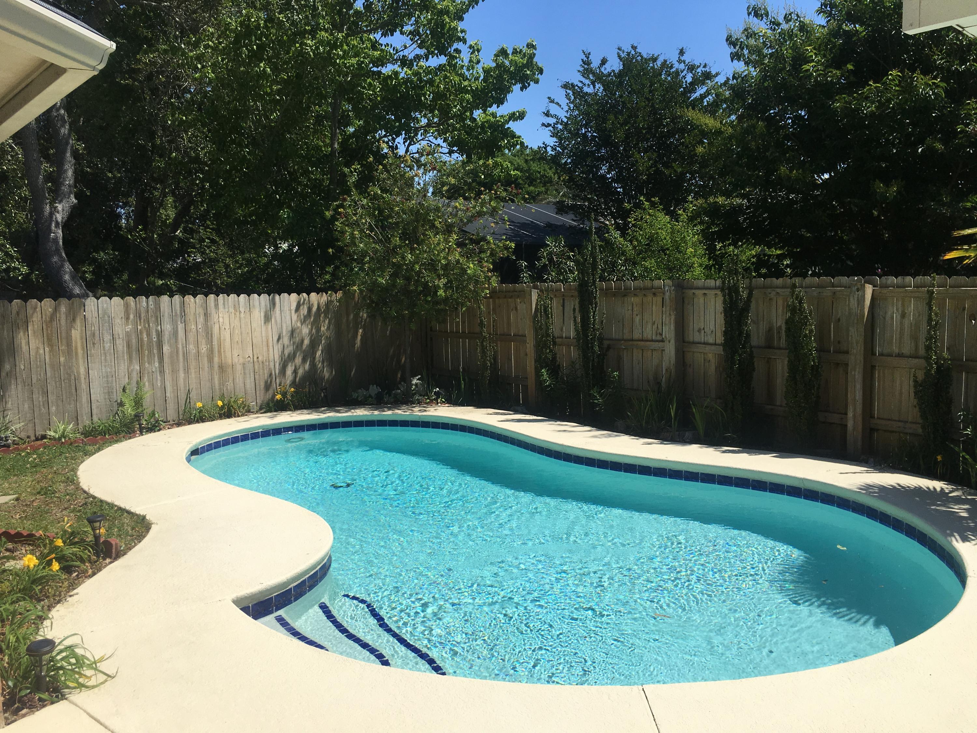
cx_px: 488
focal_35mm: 29
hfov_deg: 61.7
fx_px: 818
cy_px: 366
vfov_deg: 48.2
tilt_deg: -5.8
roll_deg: +0.6
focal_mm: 4.15
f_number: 2.2
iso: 25
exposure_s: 1/2849
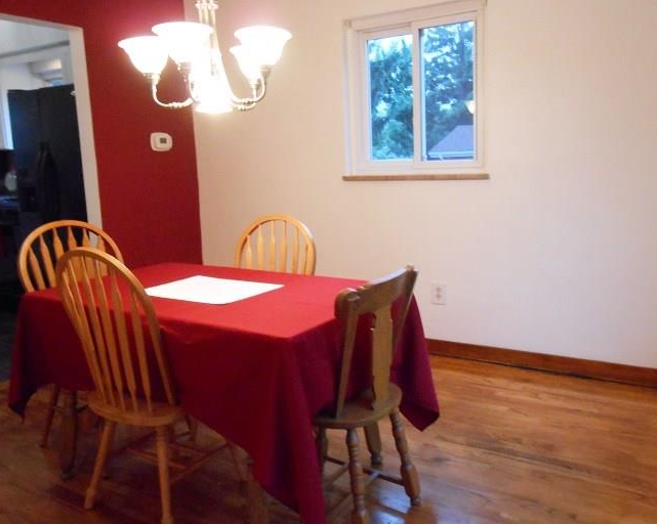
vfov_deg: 45.8
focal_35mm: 32
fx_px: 622
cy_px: 259
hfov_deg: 55.7
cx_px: 330
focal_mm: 5.3
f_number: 3.8
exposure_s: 1/30
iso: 800
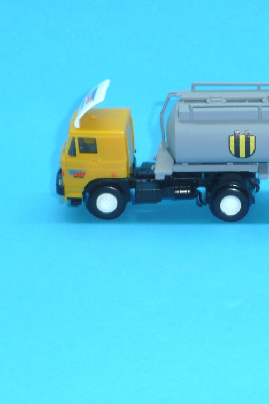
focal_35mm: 130
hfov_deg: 10.4
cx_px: 315
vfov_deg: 15.8
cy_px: 155
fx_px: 1458
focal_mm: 11
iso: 100
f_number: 4.5
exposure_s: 1/30
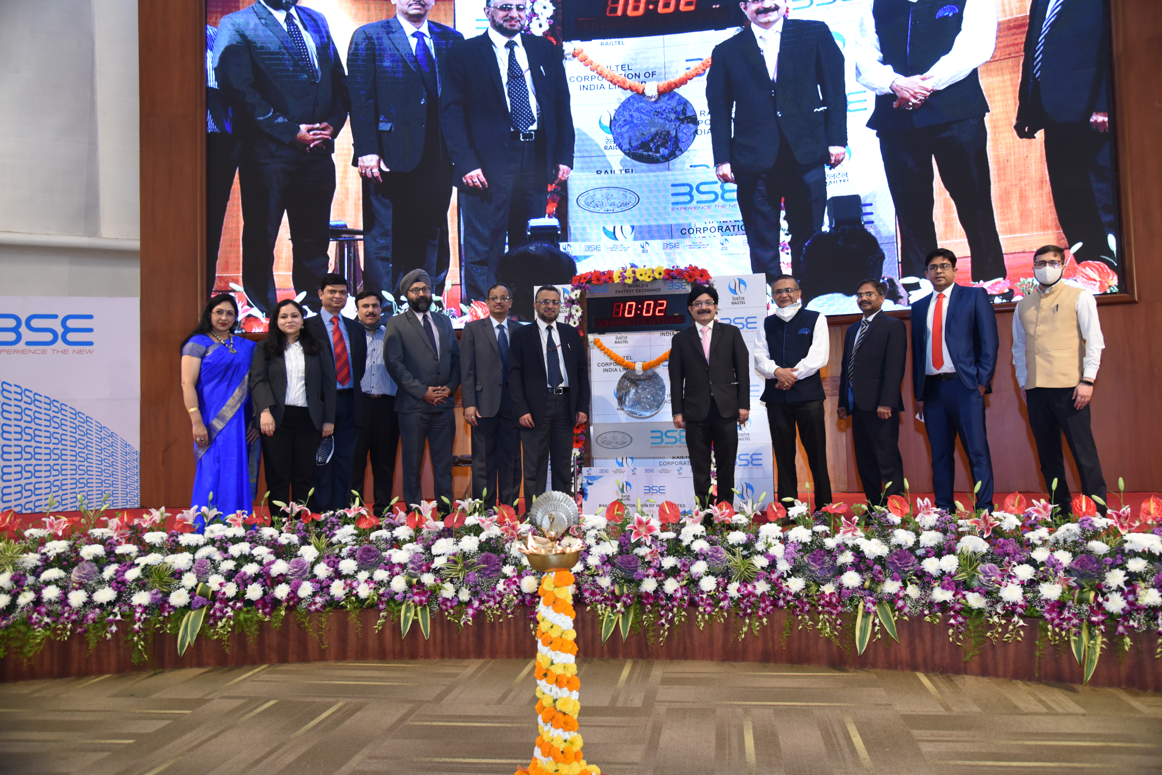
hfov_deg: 61.9
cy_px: 388
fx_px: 969
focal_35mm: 30
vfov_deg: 43.6
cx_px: 581
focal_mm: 30
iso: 1600
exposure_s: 1/125
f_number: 4
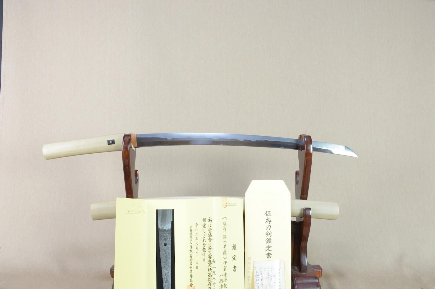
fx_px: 362
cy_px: 144
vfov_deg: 43.5
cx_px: 218
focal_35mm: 30
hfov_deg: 62.0
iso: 400
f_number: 11
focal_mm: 20
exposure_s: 1/2
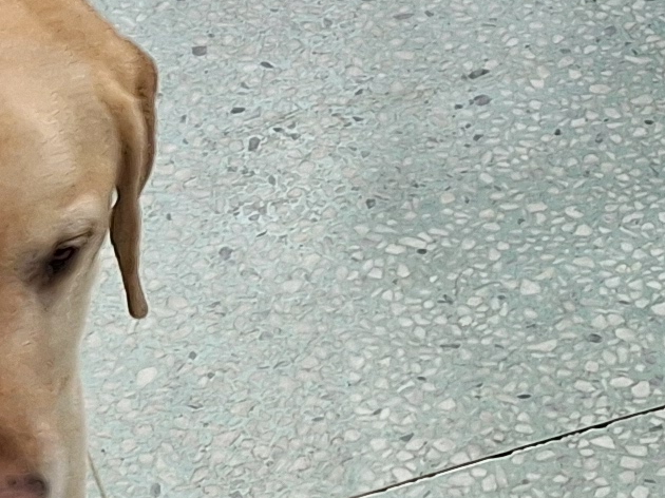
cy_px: -912
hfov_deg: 13.2
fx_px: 2861
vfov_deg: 8.6
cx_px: 464
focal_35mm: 149
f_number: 1.8
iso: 80
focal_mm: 5.54
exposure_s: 1/40
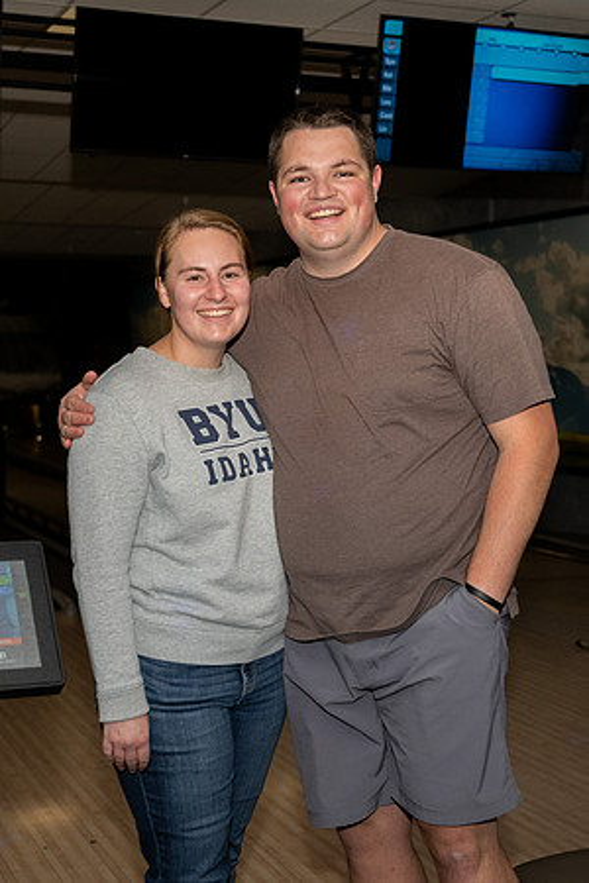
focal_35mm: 58
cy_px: 425
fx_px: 1418
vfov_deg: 34.6
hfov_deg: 23.5
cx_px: 280
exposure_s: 1/500
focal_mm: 37
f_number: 4
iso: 1250
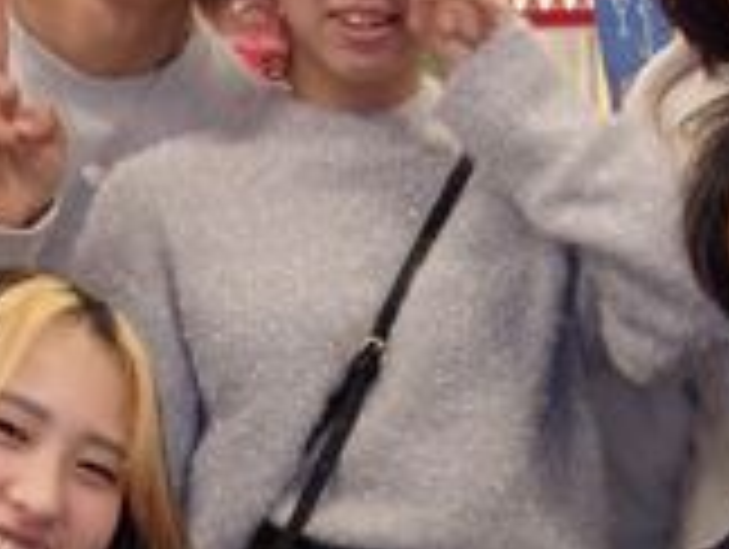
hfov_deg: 19.6
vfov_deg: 14.7
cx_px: 454
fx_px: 2109
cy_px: 490
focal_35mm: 100
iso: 200
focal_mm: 4.9
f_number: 3
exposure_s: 1/34
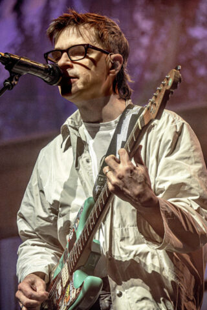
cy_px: 155
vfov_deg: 8.6
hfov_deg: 5.7
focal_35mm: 240
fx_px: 2070
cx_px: 104
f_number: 8
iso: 2500
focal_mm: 240
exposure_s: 1/320
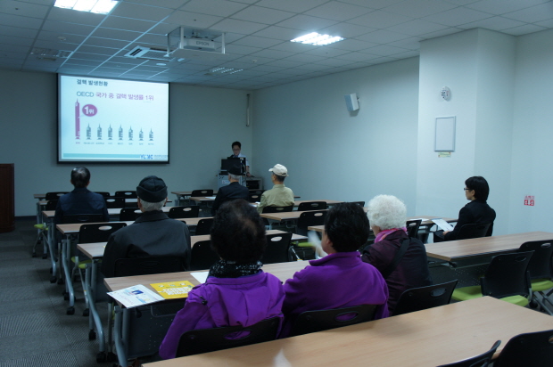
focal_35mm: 30
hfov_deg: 62.0
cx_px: 276
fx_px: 460
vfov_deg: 43.5
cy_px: 184
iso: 200
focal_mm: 20
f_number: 4
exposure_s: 1/30
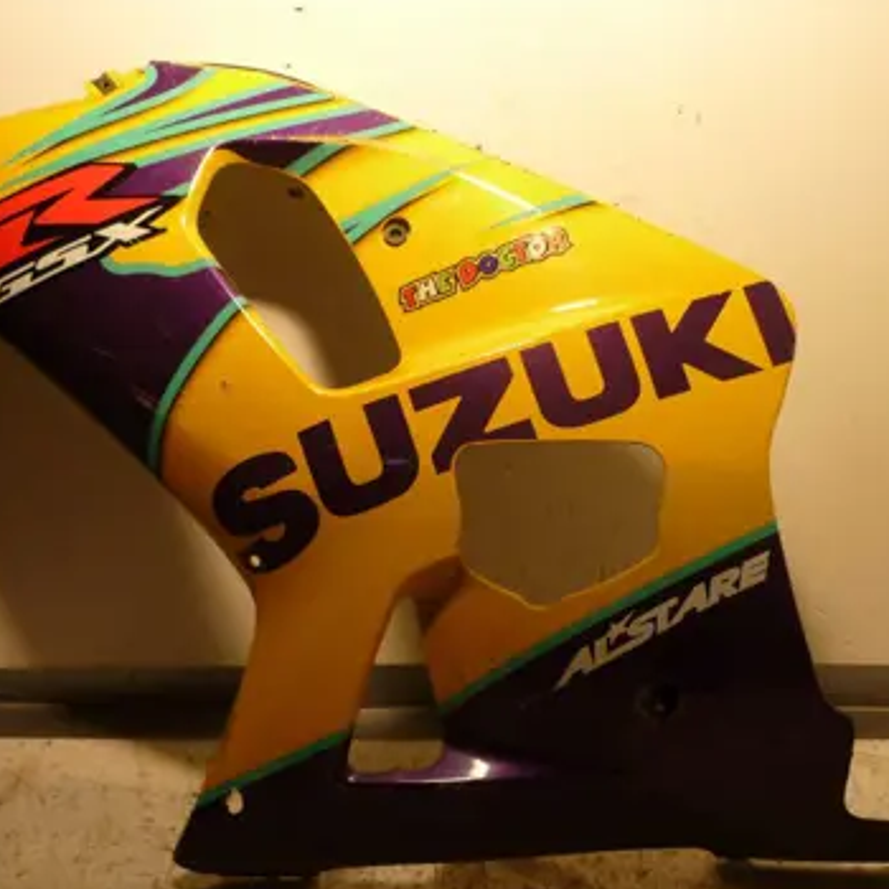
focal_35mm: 40
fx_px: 1162
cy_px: 444
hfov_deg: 41.9
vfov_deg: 41.9
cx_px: 439
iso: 80
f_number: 2.8
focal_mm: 5.5
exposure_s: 1/50
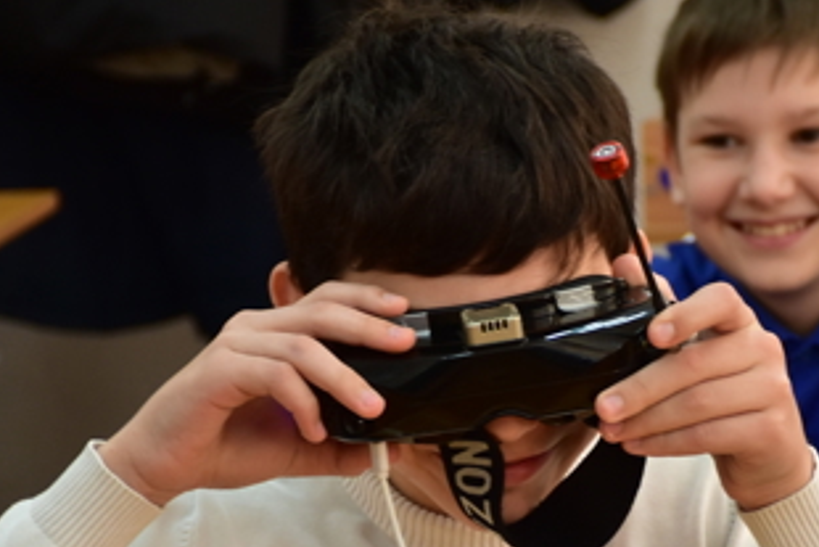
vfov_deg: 5.0
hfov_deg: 7.6
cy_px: 494
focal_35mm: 272
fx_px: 6195
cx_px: 564
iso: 500
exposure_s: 1/100
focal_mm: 75
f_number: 5
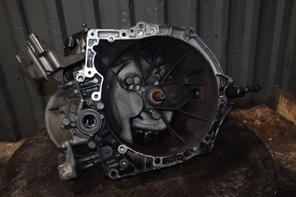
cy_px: 98
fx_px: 320
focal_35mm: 39
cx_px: 148
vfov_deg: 34.2
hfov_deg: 49.6
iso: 800
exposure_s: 1/60
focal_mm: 26
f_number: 5
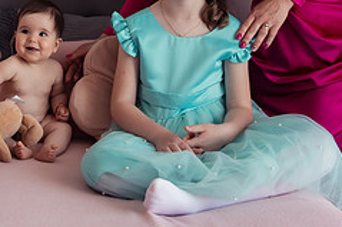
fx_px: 598
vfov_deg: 20.5
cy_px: -24
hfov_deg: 30.3
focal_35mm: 63
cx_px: 24
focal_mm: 24
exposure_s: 1/250
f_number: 3.2
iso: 800
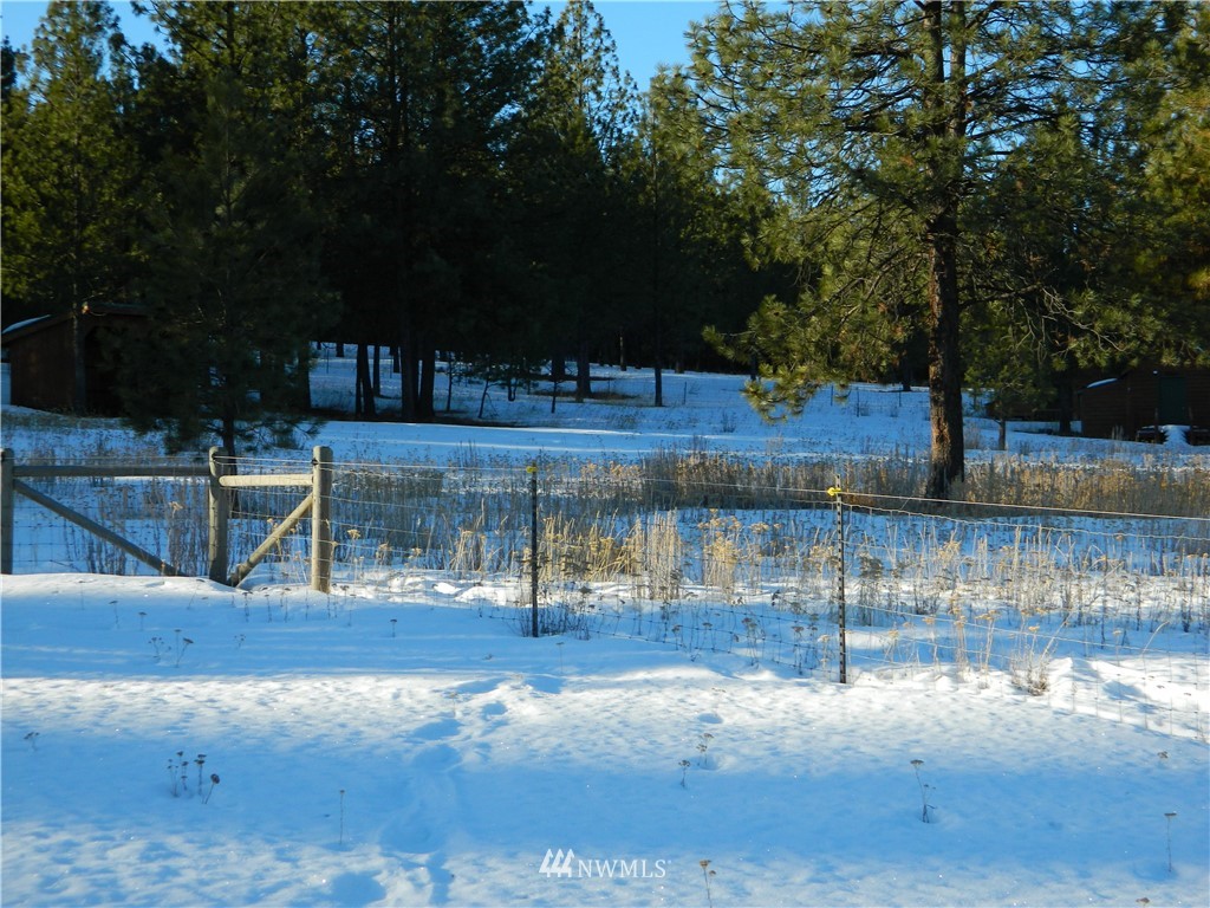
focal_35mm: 70
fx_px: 2447
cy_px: 454
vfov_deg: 21.0
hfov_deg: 27.8
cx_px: 605
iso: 80
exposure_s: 1/400
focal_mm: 12.6
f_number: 4
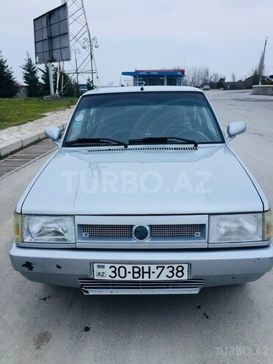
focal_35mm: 29
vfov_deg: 61.7
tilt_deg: -14.5
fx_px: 305
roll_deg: +1.1
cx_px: 136
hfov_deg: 48.2
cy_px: 182
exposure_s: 1/33
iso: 40
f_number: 2.2
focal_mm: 4.15
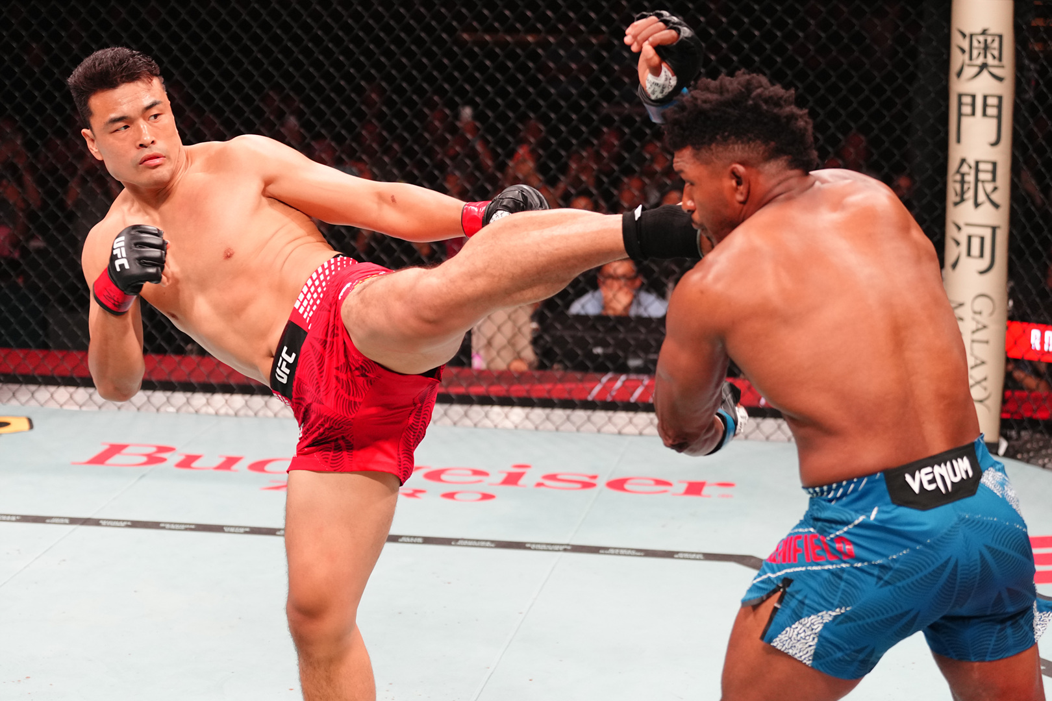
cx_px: 526
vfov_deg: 19.5
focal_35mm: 70
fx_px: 2045
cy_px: 350
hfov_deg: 28.8
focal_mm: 70
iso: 2000
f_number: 2.8
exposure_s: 1/1000
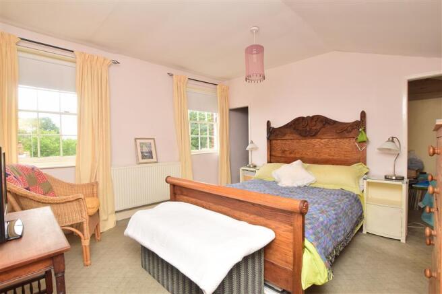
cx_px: 221
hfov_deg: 100.4
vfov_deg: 77.3
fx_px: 184
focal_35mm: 15
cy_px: 147
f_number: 6.3
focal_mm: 10
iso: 400
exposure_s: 1/160
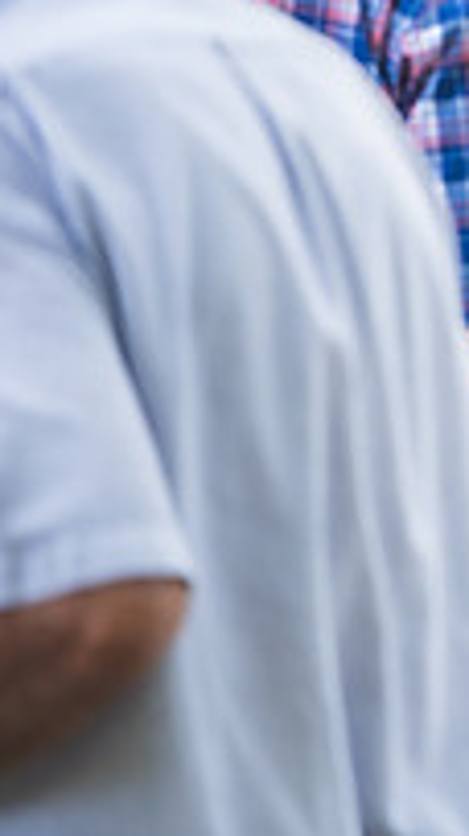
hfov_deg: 2.0
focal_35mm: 599
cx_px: 1156
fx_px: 13260
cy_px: 196
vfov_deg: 3.6
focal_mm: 200
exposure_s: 1/400
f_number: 2.8
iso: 400
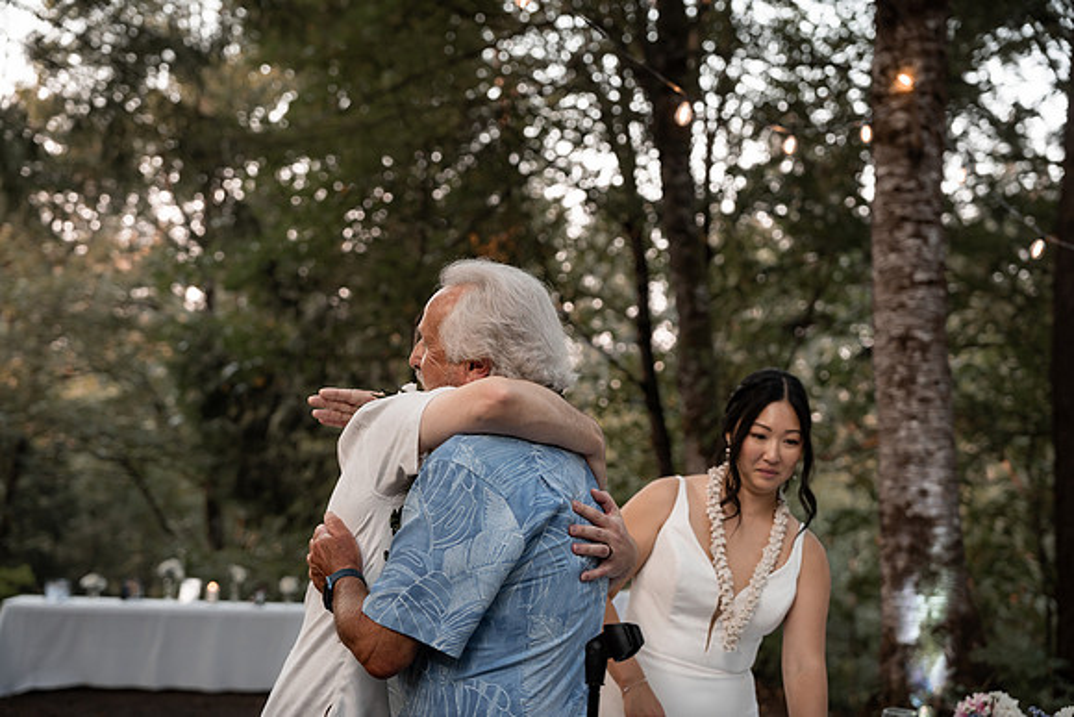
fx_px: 1402
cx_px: 537
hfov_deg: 41.9
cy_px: 358
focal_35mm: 47
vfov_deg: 28.7
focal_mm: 47
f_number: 2.8
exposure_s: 1/400
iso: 1000
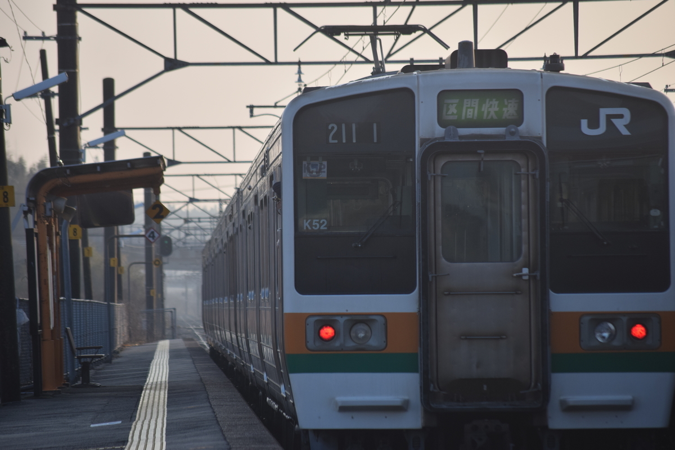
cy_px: 225
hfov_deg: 9.5
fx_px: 4078
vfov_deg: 6.3
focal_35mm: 218
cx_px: 338
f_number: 5
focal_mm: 145
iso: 200
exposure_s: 1/800
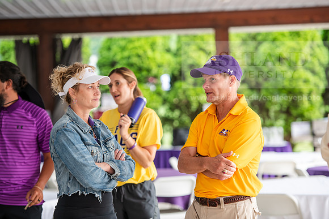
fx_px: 1143
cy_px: 110
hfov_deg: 16.4
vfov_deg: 11.0
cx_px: 164
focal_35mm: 125
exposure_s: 1/320
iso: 320
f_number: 3.2
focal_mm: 125
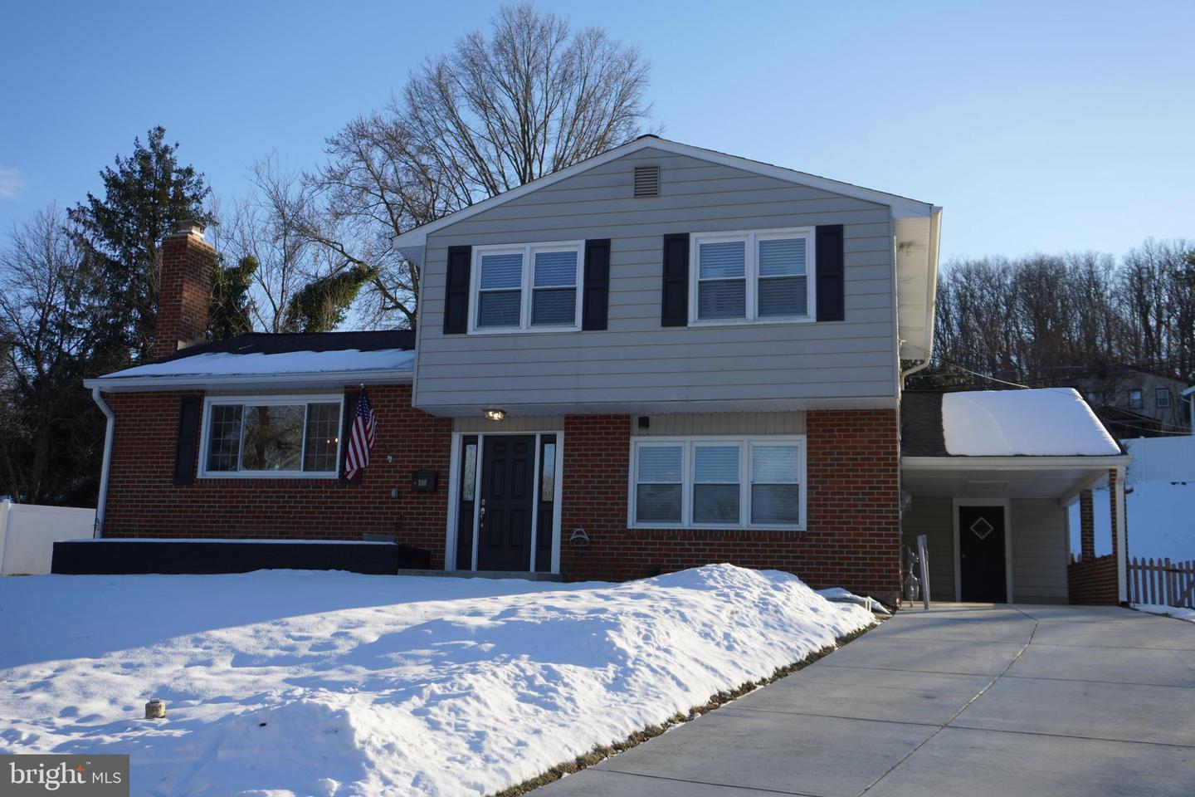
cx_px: 598
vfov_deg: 38.4
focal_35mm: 34
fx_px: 1145
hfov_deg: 55.1
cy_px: 398
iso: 100
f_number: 5
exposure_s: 1/400
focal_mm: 23
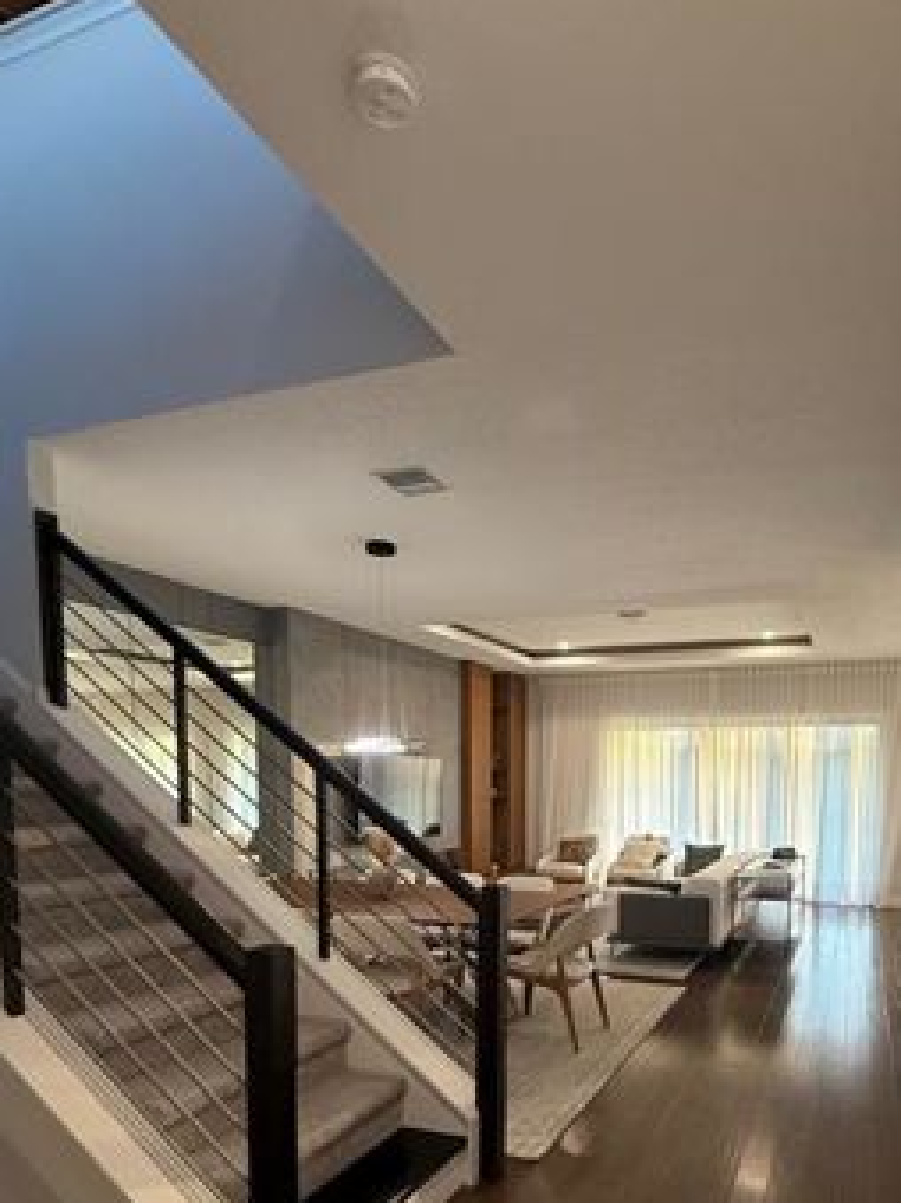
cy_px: 852
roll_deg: -2.2
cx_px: 594
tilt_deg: -5.2
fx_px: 764
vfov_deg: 72.8
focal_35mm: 22
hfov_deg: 59.8
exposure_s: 1/120
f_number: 2.2
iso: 320
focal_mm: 2.22
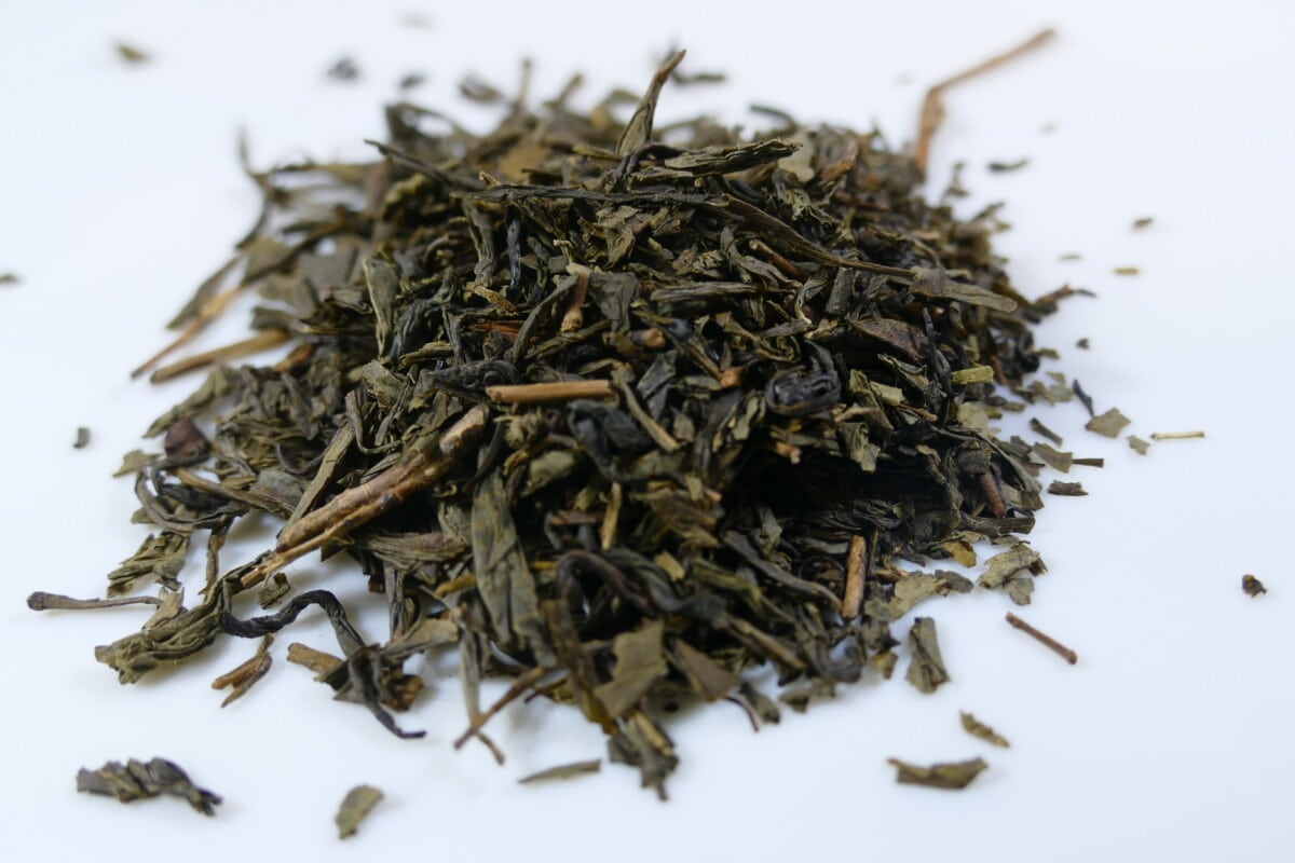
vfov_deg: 33.4
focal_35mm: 40
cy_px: 432
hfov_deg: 48.5
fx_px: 1439
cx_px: 648
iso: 250
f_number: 3.1
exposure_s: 1/80
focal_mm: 14.5
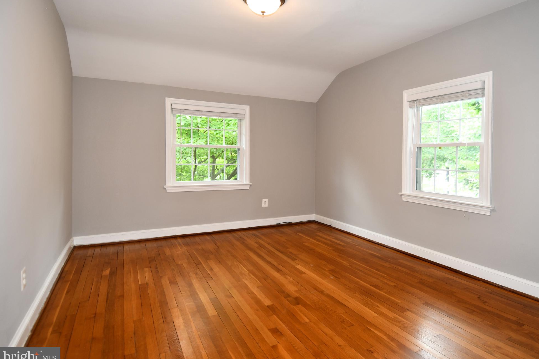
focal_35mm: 19
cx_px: 283
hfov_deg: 86.8
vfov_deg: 64.5
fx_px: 284
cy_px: 178
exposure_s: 1/60
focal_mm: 12
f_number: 4
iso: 360
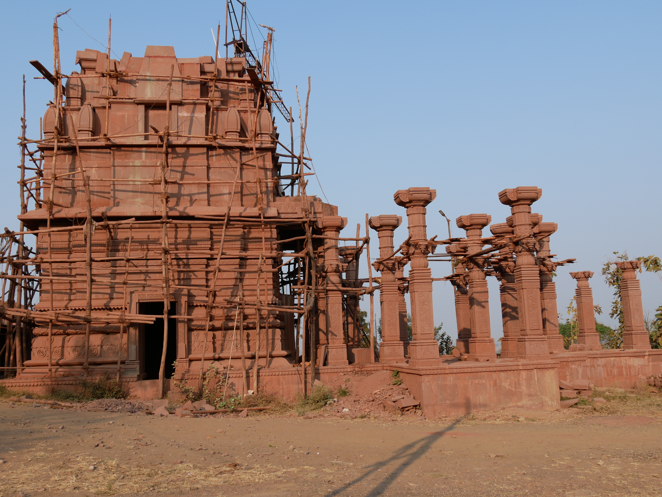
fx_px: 650
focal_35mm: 34
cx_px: 331
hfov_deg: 53.9
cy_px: 248
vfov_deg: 41.8
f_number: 7.1
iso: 200
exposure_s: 1/400
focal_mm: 17
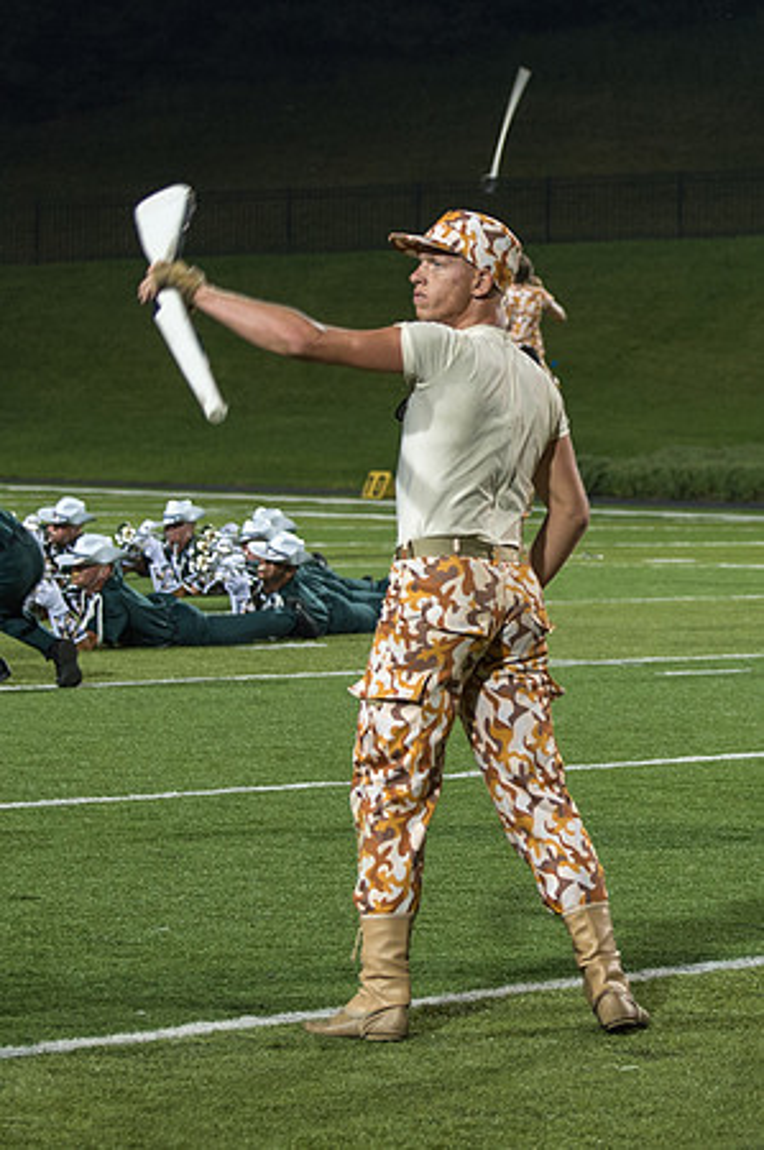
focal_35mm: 177
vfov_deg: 11.6
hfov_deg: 7.8
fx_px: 5636
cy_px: 451
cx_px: 489
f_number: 4.5
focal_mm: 78
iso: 1250
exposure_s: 1/160
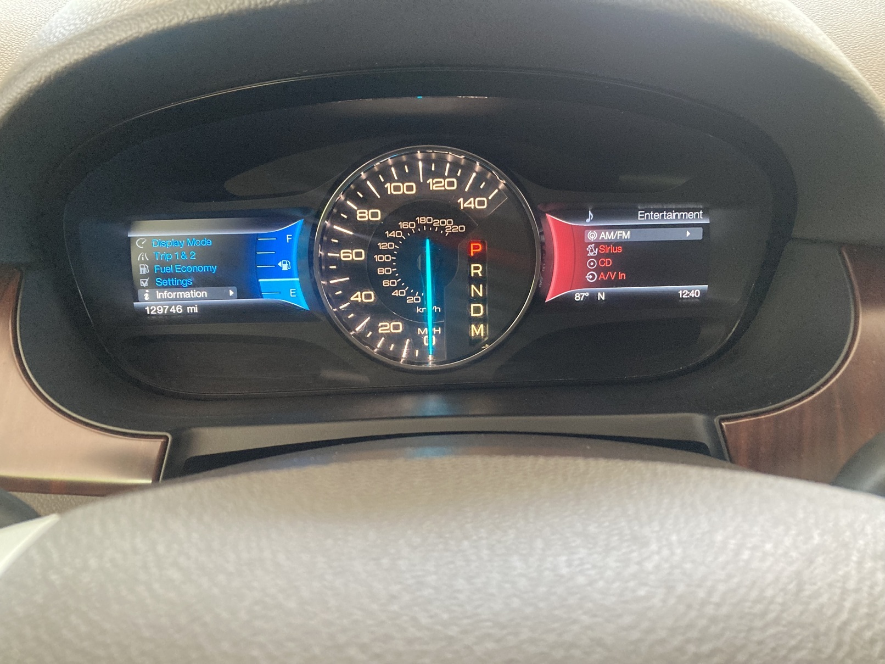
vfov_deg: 49.7
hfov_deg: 63.4
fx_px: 716
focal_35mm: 28
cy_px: 332
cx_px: 442
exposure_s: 1/55
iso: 320
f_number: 1.8
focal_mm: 3.99
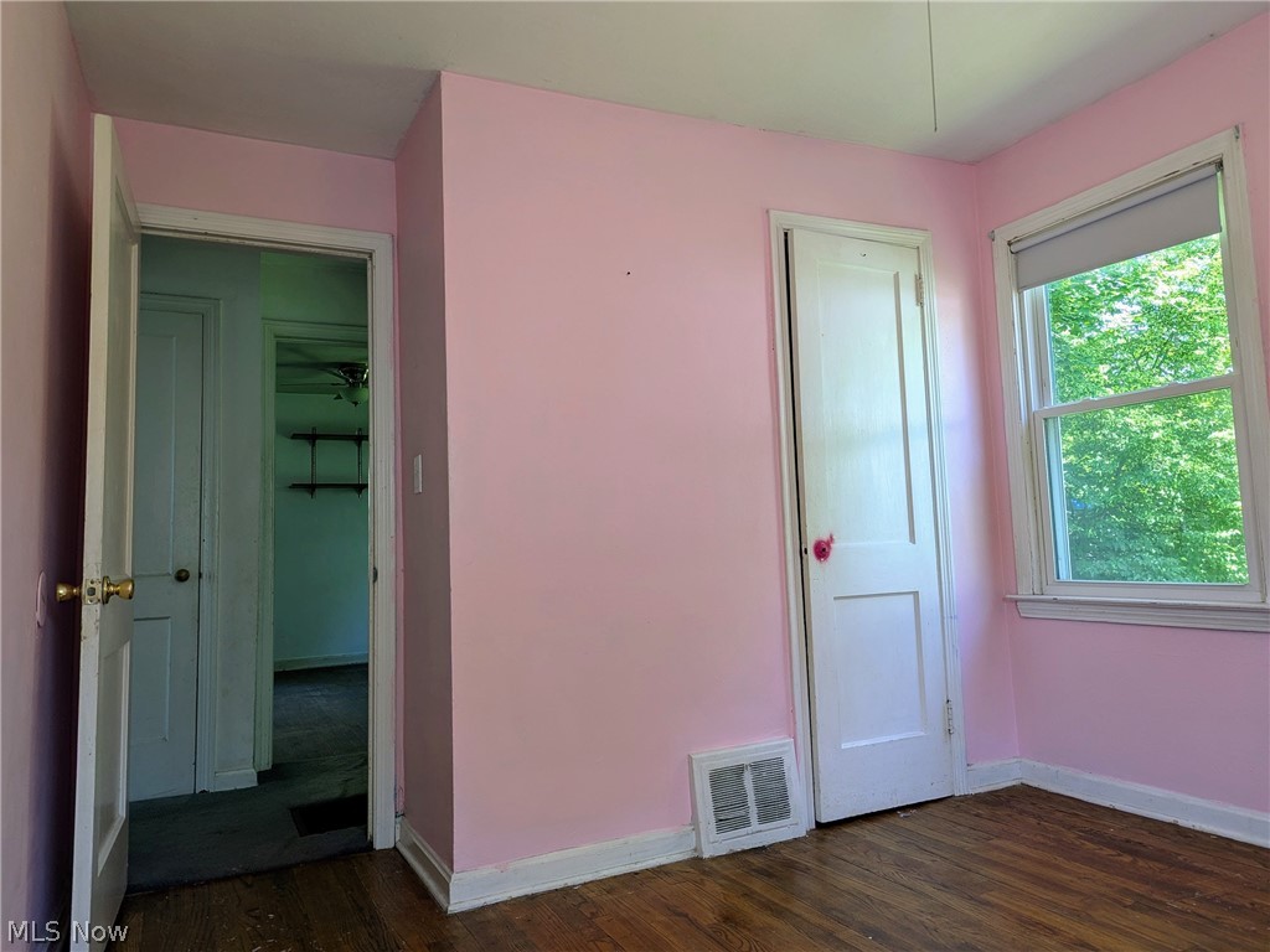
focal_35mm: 24
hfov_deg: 71.6
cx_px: 635
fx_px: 881
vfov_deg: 56.8
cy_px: 476
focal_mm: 6.81
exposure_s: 1/120
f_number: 1.85
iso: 103
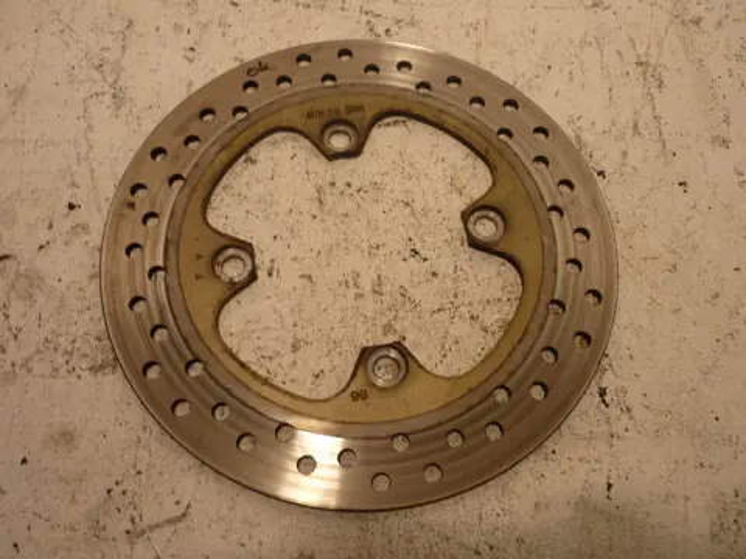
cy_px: 280
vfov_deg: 42.9
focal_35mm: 33
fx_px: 711
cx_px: 373
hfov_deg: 55.4
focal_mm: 5.5
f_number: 2.8
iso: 80
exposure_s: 1/50
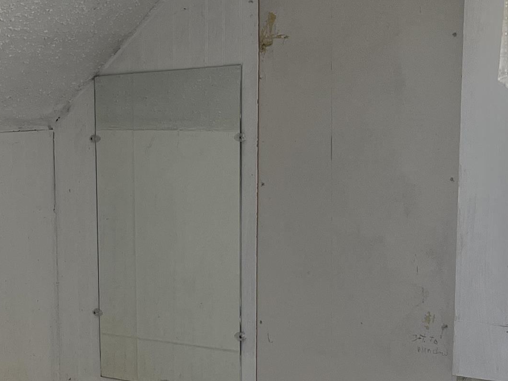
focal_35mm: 75
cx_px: 40
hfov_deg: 25.1
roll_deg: +2.1
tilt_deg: -13.5
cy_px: 312
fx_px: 1101
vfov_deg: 19.4
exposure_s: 1/82
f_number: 1.6
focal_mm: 5.1
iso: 125
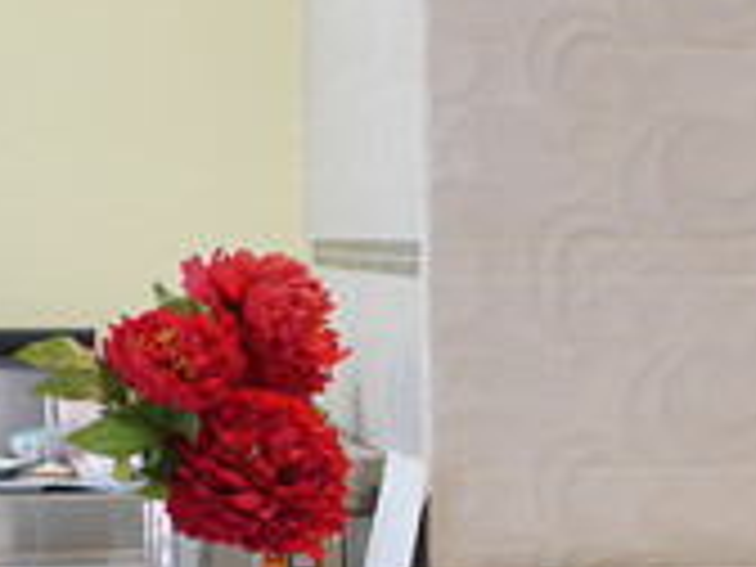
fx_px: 3516
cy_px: 529
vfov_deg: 9.2
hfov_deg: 10.9
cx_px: 1629
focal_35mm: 161
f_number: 1.7
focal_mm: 15
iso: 200
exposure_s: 1/80
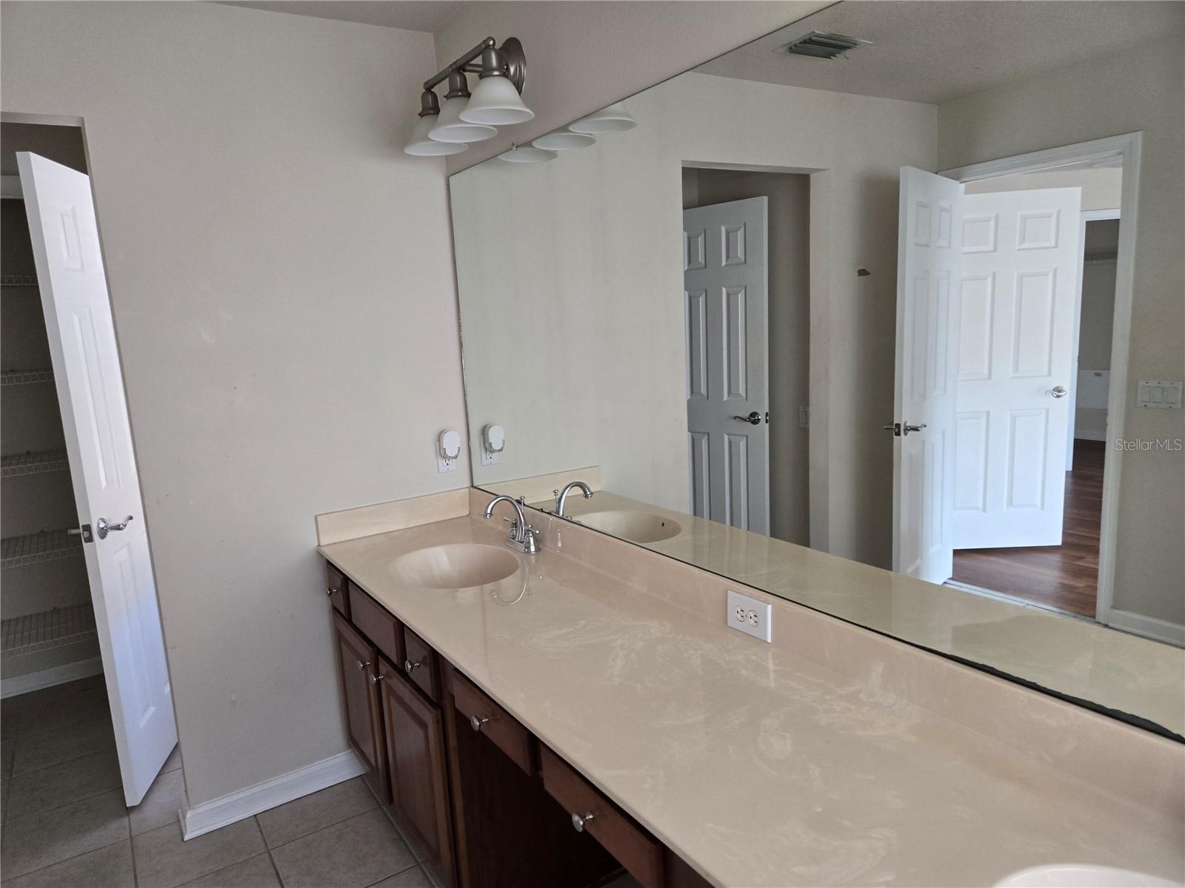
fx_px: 787
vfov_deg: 58.9
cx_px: 592
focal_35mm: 23
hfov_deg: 73.9
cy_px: 444
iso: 160
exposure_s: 1/120
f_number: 1.8
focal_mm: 5.4
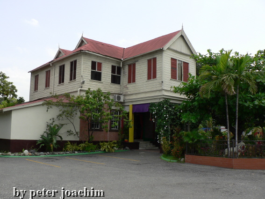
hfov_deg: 52.6
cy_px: 100
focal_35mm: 35
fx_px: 268
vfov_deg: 40.7
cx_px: 132
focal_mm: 6
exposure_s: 1/320
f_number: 4
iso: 64
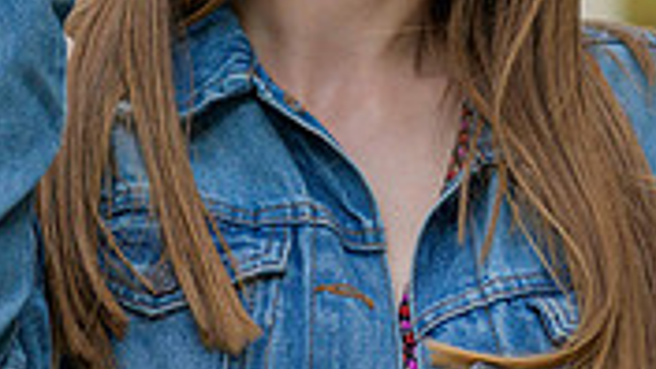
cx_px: 168
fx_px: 6314
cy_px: -147
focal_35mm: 363
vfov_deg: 3.3
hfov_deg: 5.9
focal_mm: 105
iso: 64
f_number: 2.5
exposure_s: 1/800
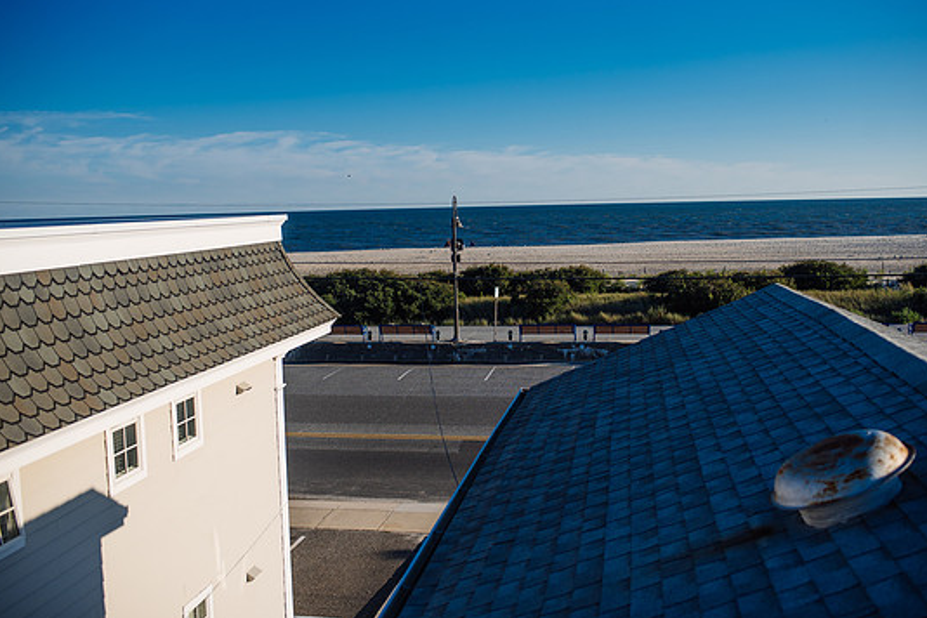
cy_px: 286
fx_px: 978
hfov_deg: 50.7
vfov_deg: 35.0
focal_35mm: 38
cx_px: 481
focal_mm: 35
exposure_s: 1/3200
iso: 100
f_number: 2.8
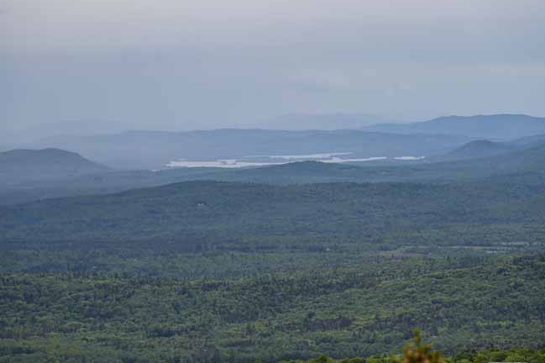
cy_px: 152
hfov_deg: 13.9
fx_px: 2239
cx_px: 282
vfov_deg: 9.3
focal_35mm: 148
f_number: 5
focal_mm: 120
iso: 64
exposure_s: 1/1000
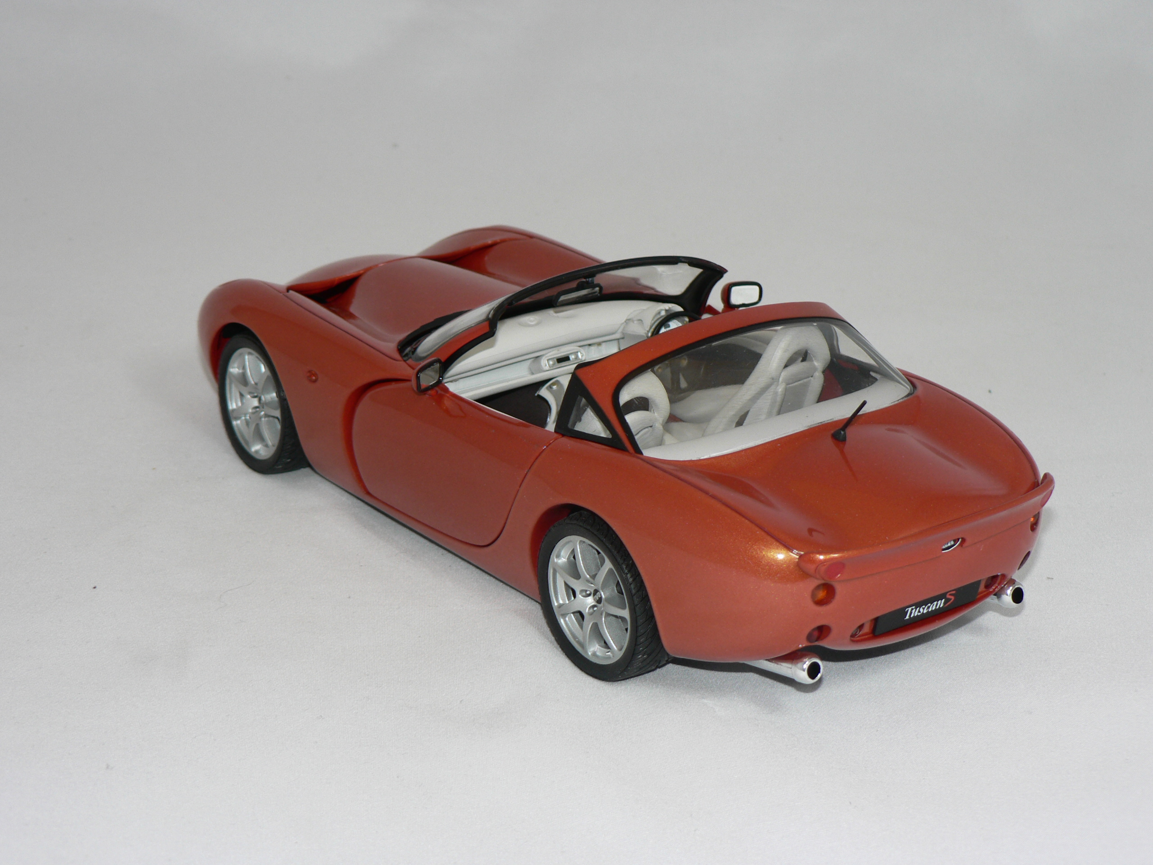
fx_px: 2565
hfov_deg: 25.3
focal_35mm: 77
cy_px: 432
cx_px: 576
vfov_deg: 19.1
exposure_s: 1/60
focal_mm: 12.9
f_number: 3.2
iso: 80
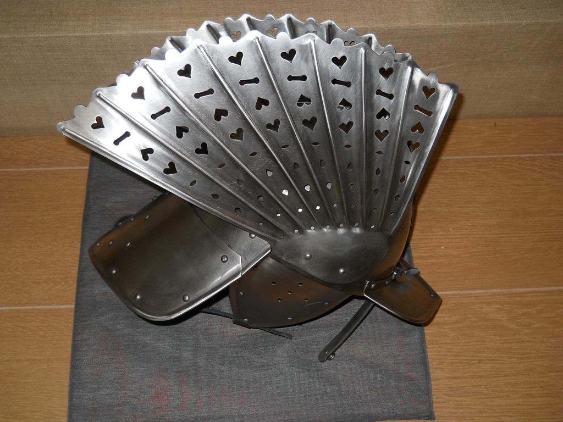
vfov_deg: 35.1
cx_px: 282
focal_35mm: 41
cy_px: 211
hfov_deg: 45.8
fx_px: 667
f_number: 3.1
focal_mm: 6.72
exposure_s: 1/30
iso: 80
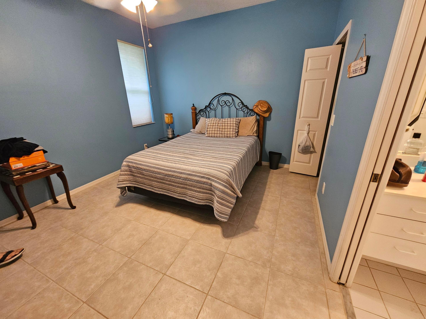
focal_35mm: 13
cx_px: 213
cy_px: 160
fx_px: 160
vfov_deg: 89.9
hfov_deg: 106.2
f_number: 2.2
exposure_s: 1/30
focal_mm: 2.2
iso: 500
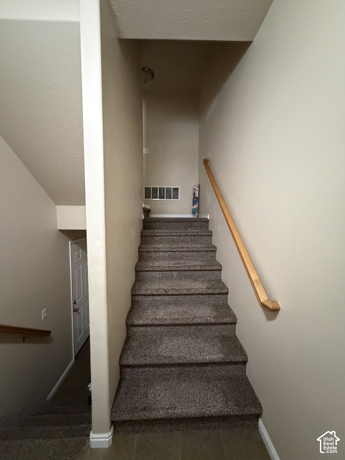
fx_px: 186
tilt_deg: -4.1
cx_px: 172
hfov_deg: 85.7
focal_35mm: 14
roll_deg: -0.2
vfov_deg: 102.1
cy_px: 230
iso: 1250
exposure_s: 1/60
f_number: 2.2
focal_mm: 2.22
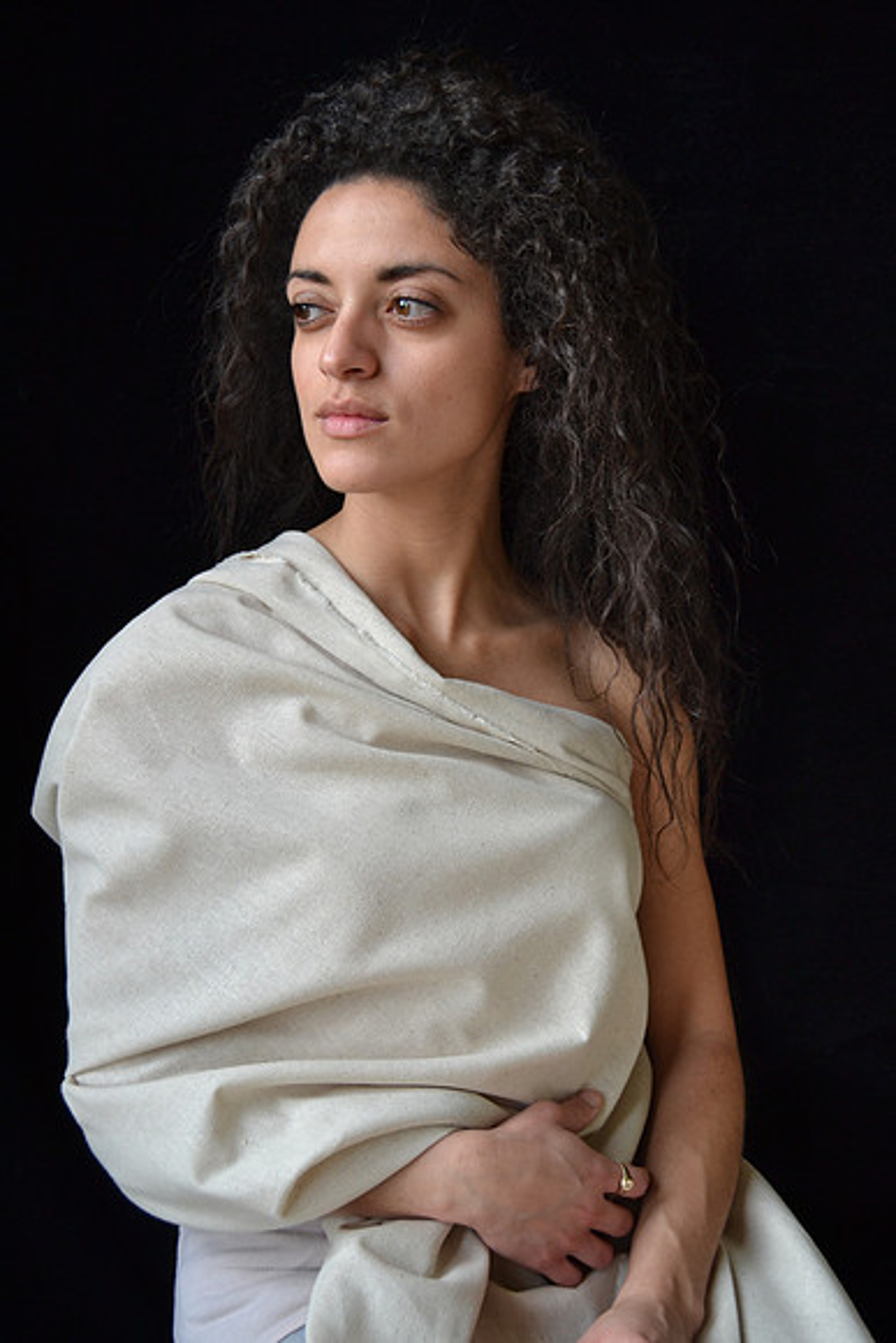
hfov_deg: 34.2
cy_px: 672
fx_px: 1455
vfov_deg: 49.5
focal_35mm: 39
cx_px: 448
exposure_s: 1/80
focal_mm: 26
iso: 400
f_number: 4.5
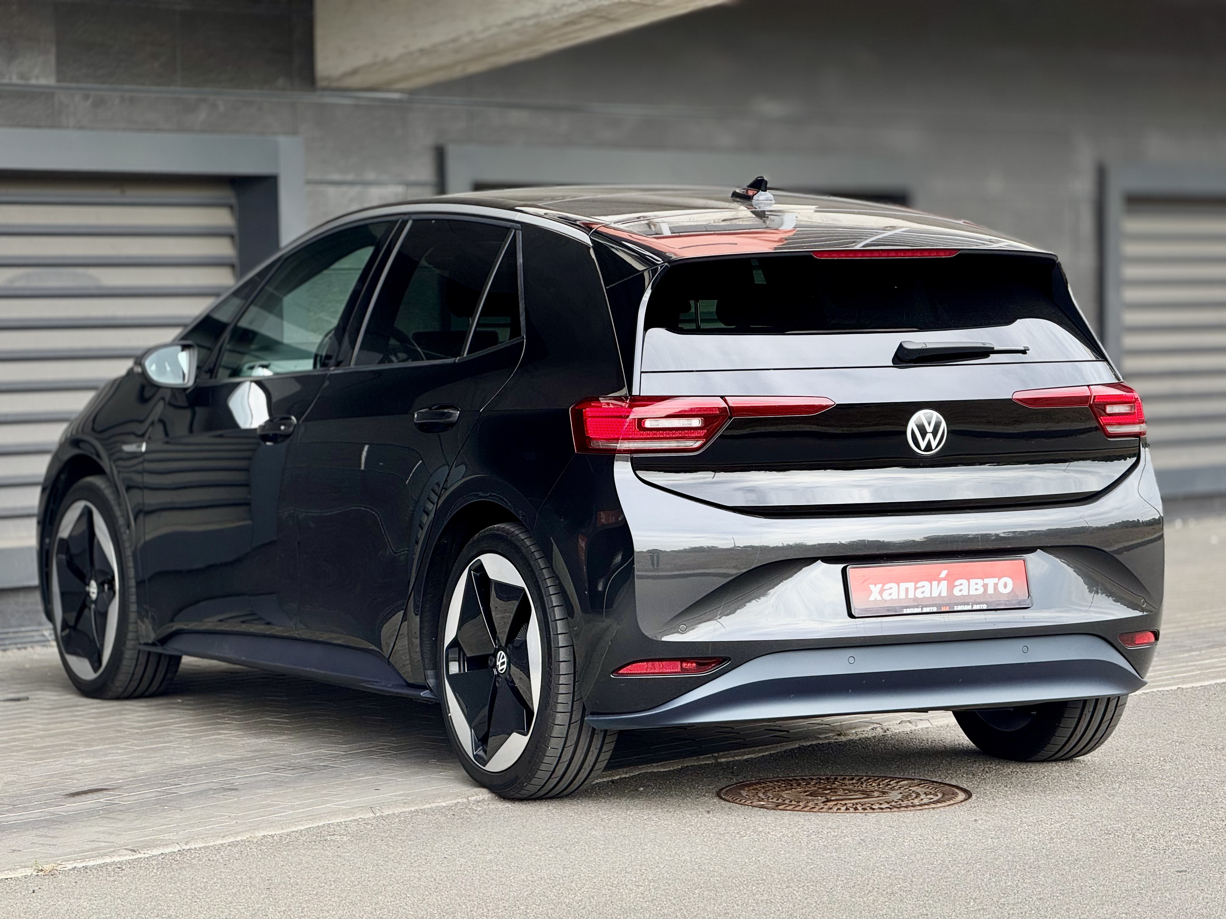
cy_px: 460
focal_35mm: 120
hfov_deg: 16.4
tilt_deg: -1.8
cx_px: 613
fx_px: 4250
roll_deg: +1.1
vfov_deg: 12.3
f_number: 2.8
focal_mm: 15.66
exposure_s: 1/198
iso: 50
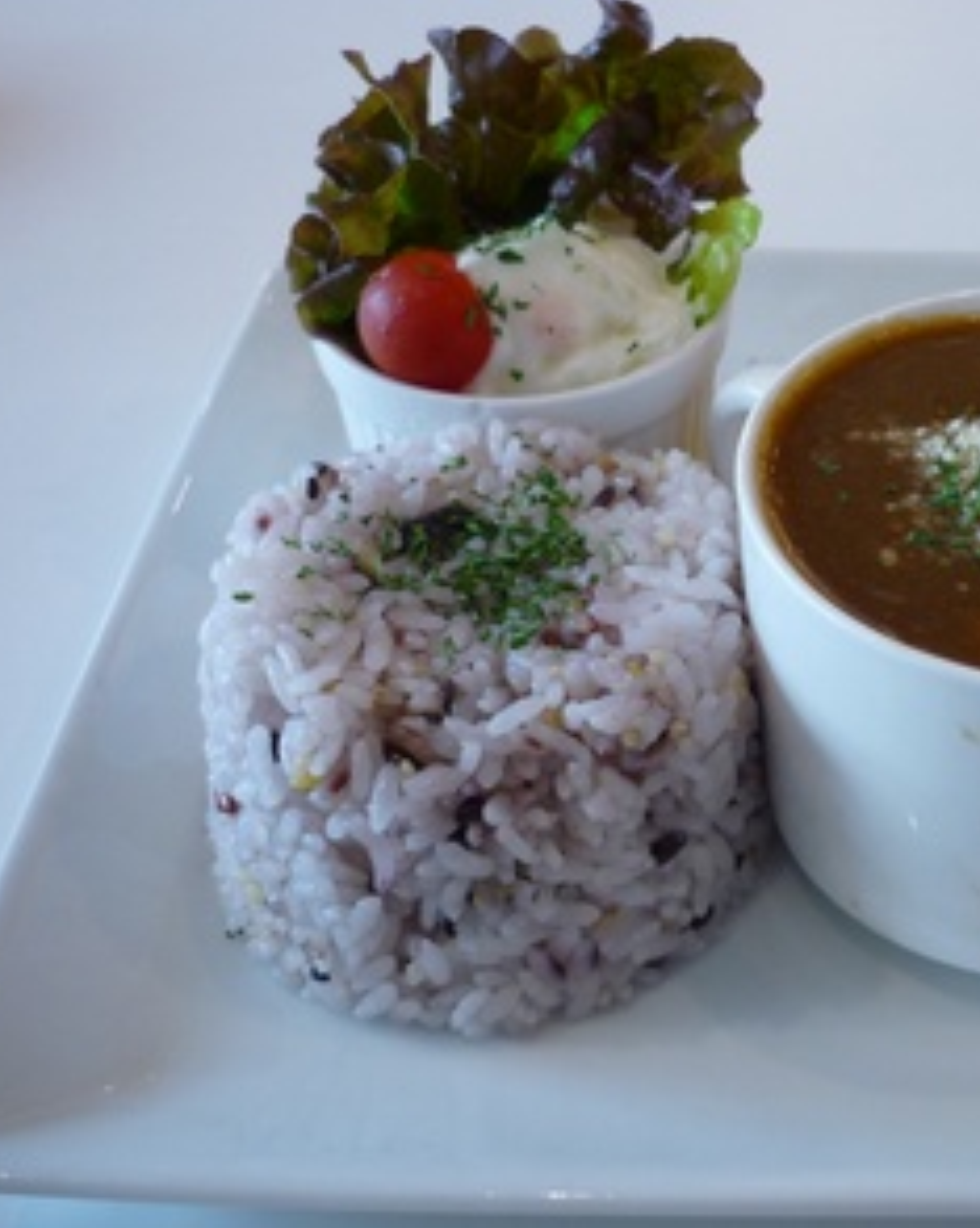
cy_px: 608
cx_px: 775
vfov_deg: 42.0
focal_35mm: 44
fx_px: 1597
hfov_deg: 33.2
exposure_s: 1/30
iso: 200
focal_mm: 5.5
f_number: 2.8
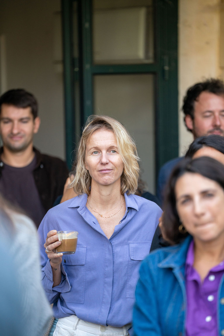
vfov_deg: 10.3
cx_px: 112
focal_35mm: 200
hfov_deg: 6.9
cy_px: 168
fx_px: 1866
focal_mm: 200
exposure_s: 1/640
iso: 800
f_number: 2.8
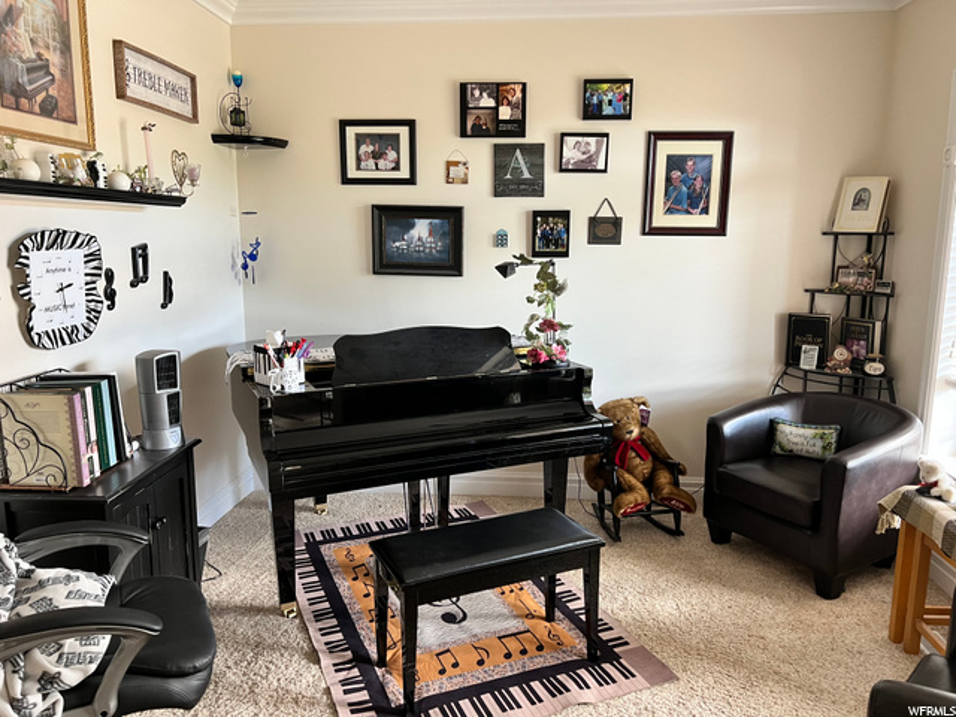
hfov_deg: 67.3
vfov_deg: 53.1
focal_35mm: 26
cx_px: 478
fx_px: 718
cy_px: 358
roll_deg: -0.9
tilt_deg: -9.5
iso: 125
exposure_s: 1/60
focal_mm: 5.7
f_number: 1.5
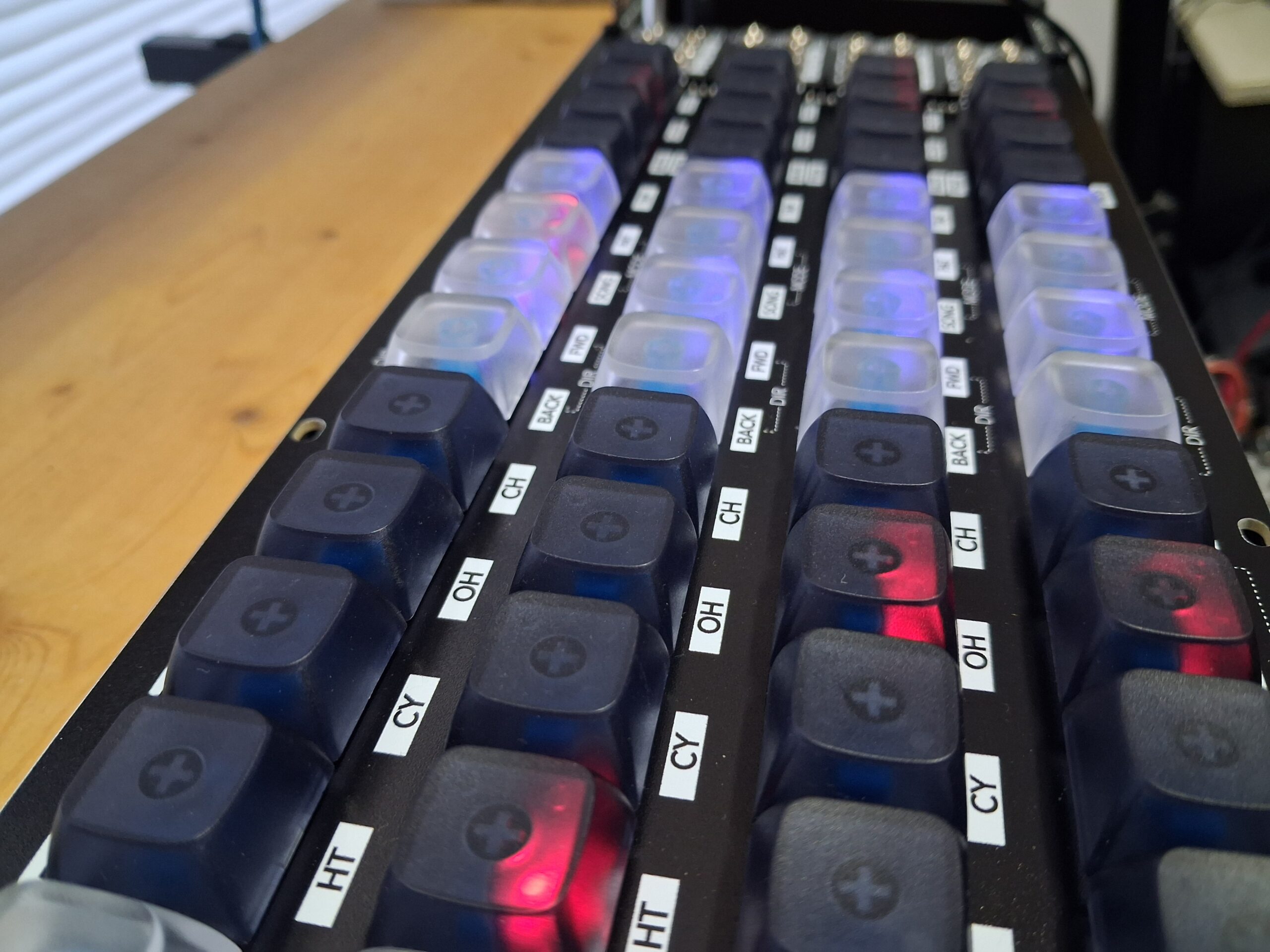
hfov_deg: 65.3
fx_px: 991
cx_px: 635
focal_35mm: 27
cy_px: 476
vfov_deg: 51.4
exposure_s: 1/50
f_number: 1.8
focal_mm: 4
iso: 400
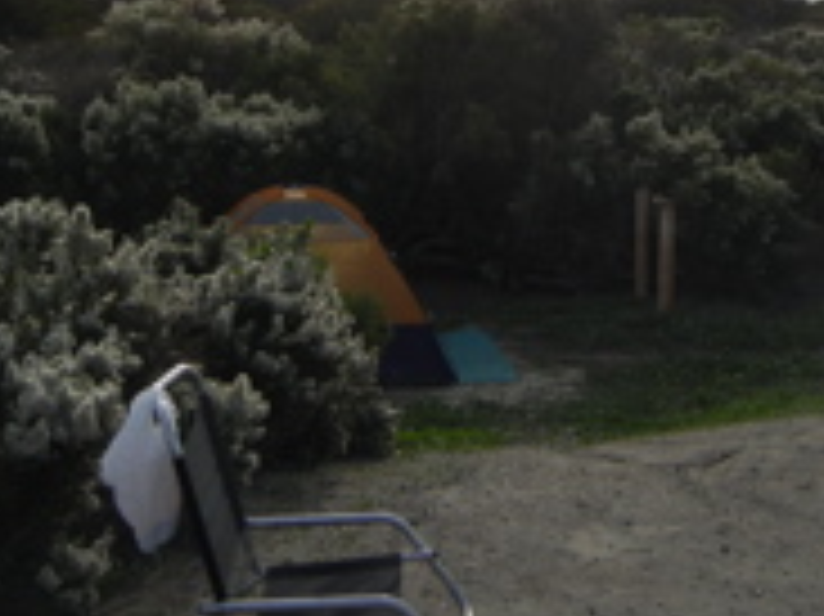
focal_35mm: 59
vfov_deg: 23.8
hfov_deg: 32.6
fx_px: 1404
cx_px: 486
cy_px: 18
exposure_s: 1/491
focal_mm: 5.4
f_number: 7
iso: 160
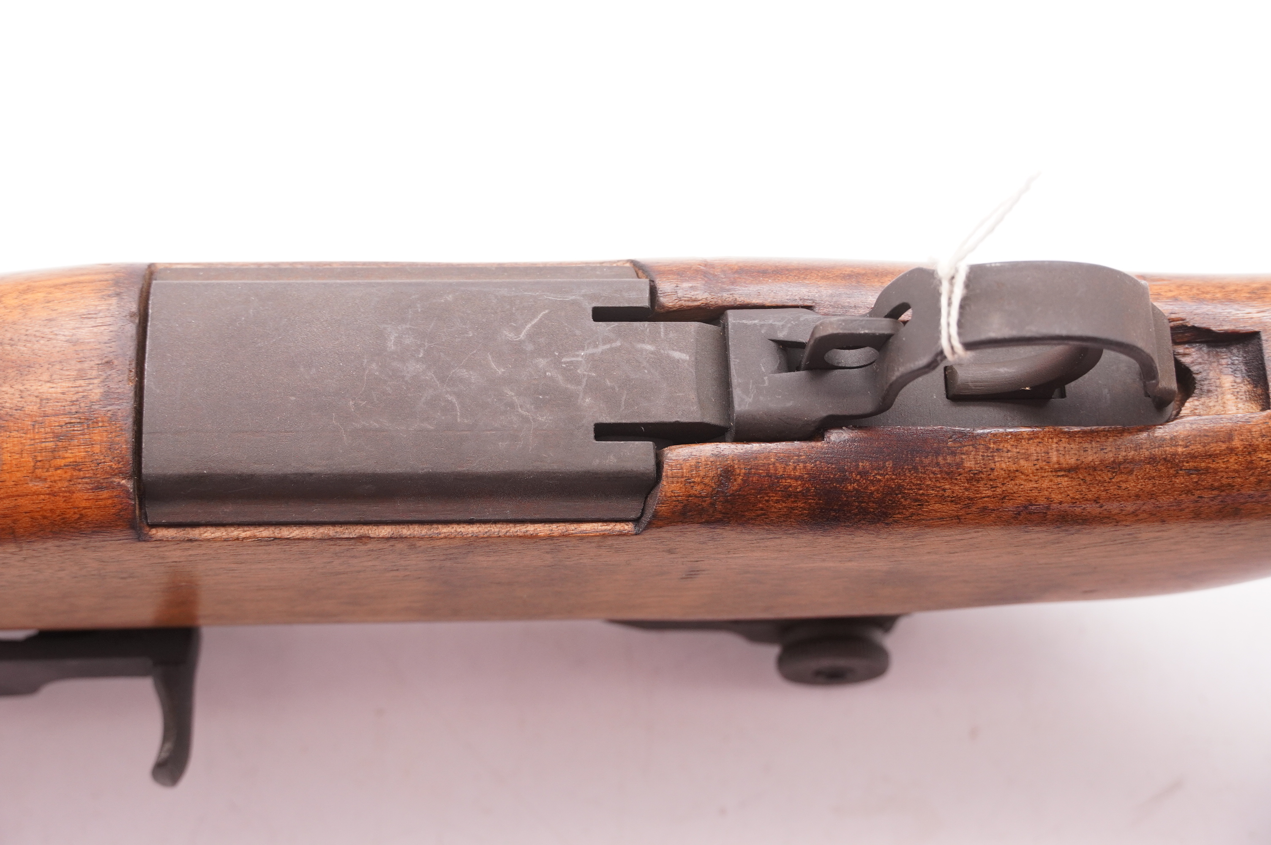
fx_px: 2434
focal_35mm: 69
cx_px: 636
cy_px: 422
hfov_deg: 29.3
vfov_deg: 19.7
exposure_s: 1/125
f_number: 5.6
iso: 800
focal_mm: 46
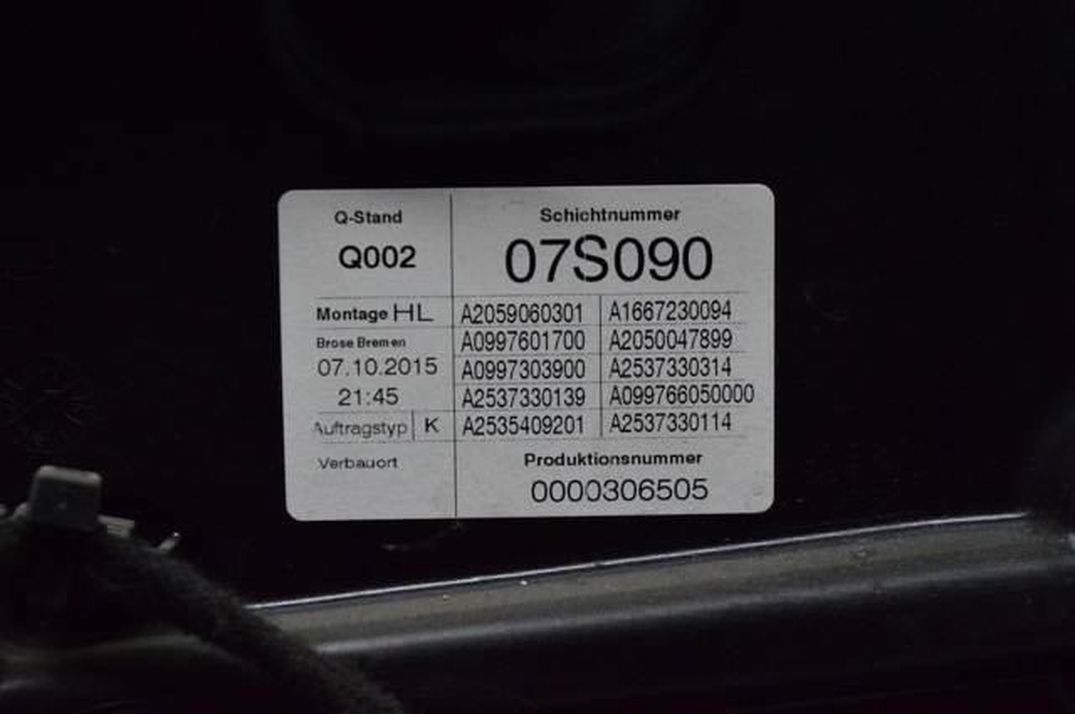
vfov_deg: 16.5
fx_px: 2460
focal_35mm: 82
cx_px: 538
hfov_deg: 24.6
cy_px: 357
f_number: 9
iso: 6400
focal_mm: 55
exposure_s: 1/320
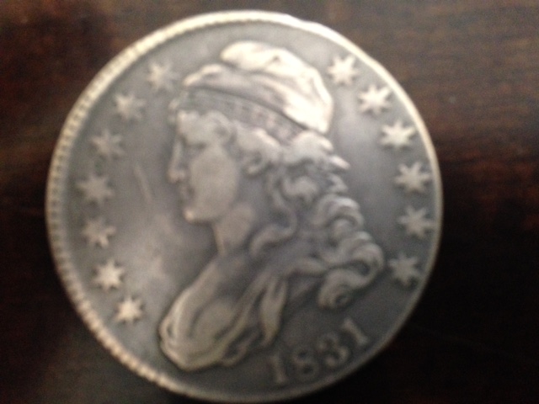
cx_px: 270
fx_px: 514
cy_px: 202
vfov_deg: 42.9
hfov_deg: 55.4
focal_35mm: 33
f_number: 2.4
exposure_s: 1/15
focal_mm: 4.12
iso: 500
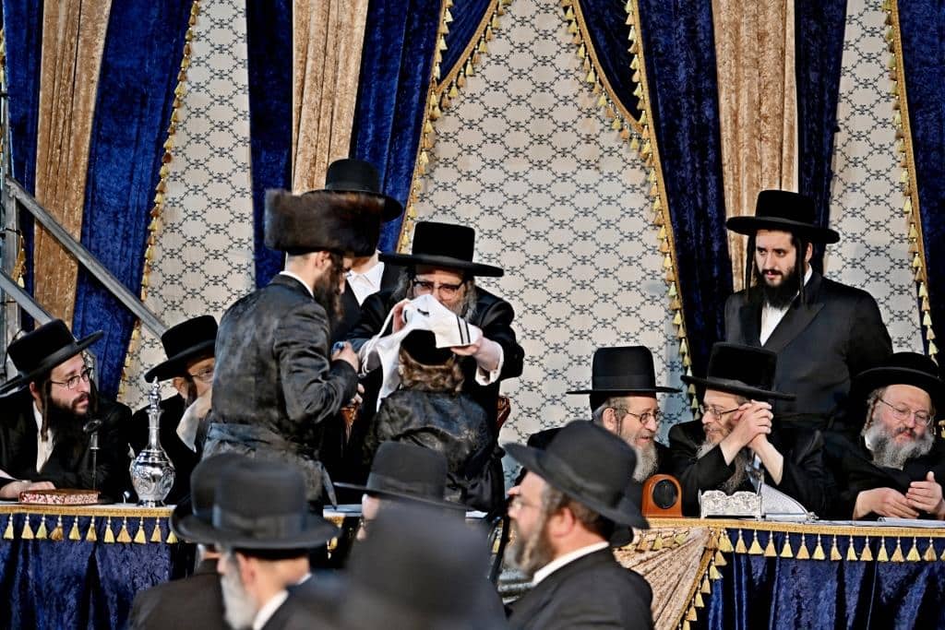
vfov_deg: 10.2
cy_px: 315
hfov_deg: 15.2
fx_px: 3544
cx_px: 472
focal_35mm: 135
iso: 640
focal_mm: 135
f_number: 2.8
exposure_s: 1/320
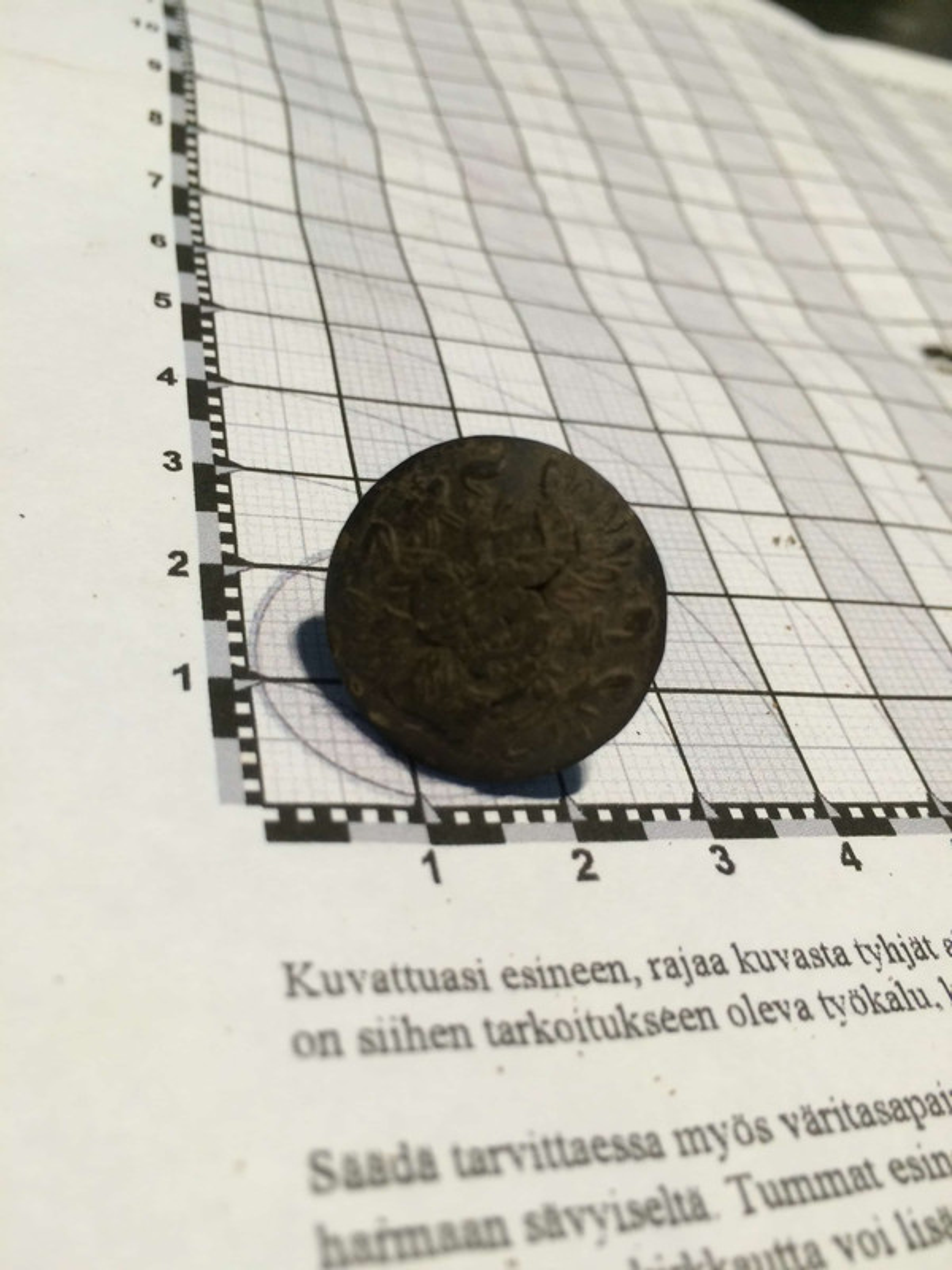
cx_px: 476
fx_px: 1063
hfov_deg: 48.2
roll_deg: -23.2
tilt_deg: -43.4
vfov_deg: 61.7
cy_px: 635
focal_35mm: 29
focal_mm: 4.15
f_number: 2.2
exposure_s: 1/30
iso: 50
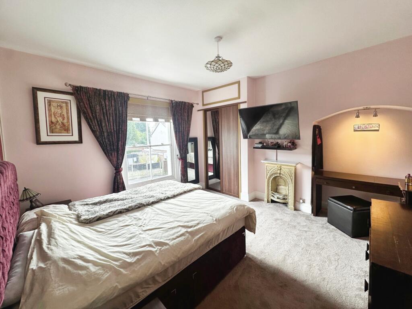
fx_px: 167
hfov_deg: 102.0
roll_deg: +1.2
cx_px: 206
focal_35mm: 14
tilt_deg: -5.2
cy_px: 154
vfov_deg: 85.7
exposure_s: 1/99
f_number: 2.2
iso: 50
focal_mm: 2.22
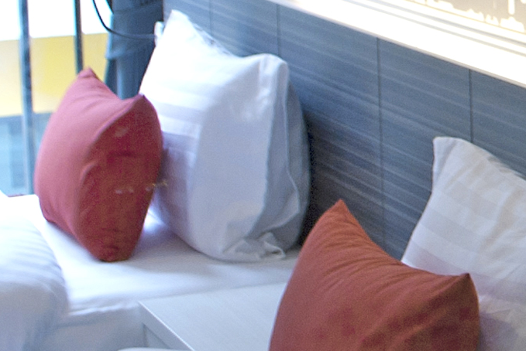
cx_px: 1050
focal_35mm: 154
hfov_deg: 11.9
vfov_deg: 8.8
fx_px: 2252
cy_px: -82
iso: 200
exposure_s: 1/20
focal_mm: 18
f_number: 4
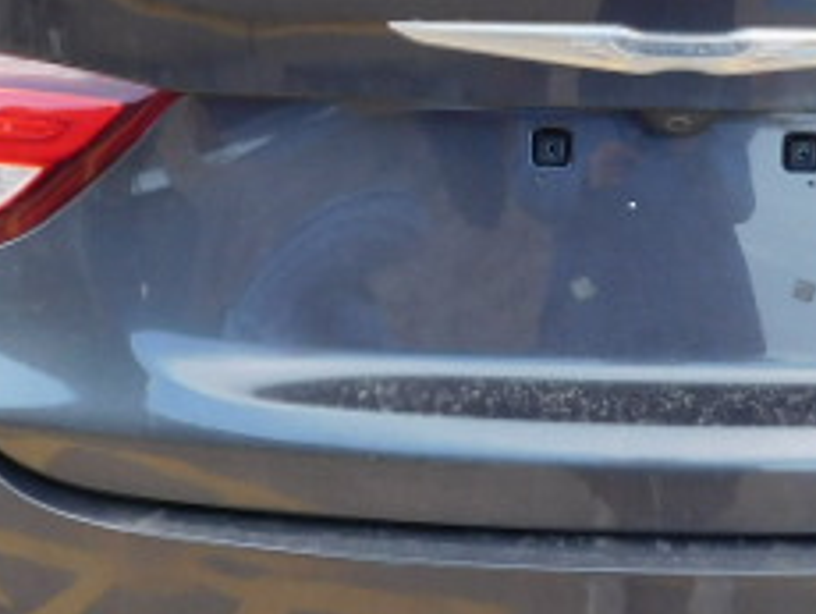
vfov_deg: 22.9
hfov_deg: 29.6
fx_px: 1510
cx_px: 642
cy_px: 248
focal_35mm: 64
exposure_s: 1/200
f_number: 3
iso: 125
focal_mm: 4
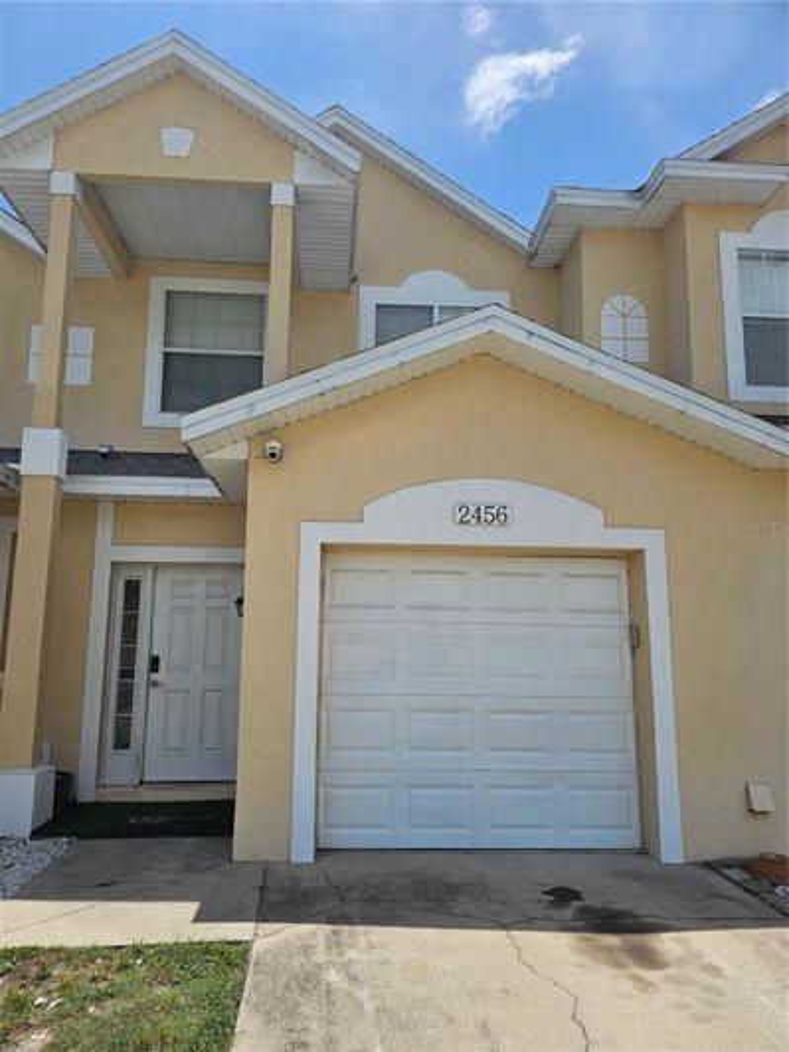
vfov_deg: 73.9
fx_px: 699
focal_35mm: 23
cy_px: 526
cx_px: 394
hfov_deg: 58.9
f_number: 1.7
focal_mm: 6.3
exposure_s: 1/1179
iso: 10
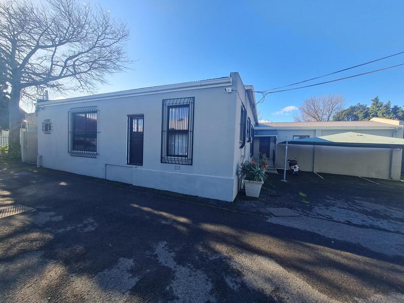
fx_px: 152
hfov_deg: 106.2
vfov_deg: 89.9
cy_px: 152
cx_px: 202
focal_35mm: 13
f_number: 2.2
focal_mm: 1.74
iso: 50
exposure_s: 1/512
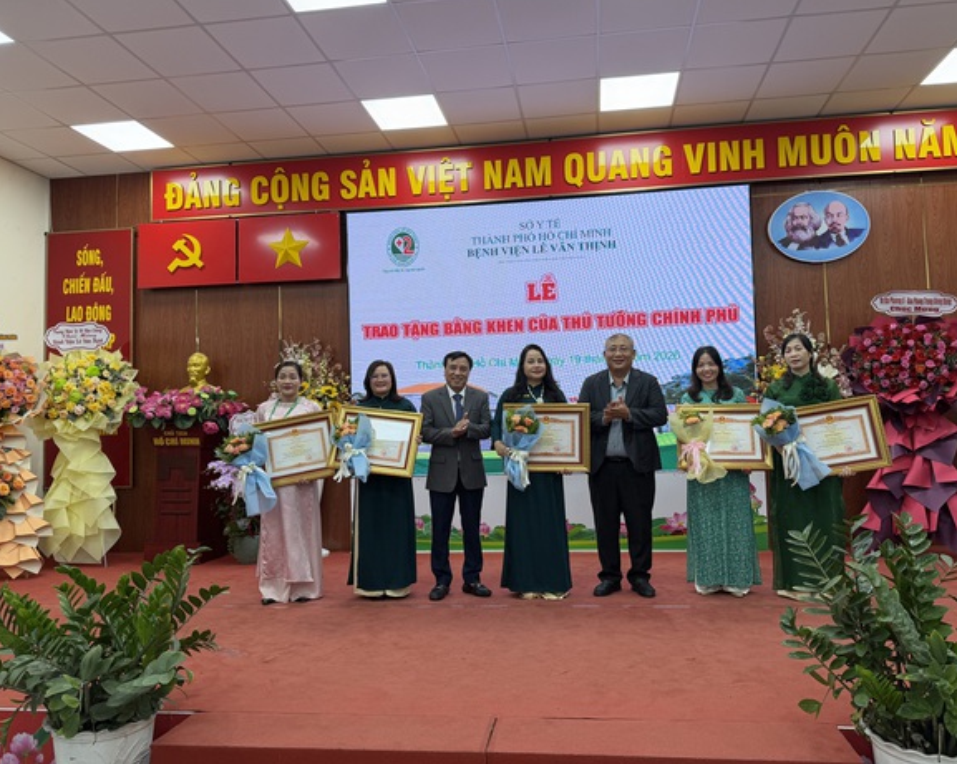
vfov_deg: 54.9
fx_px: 736
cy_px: 380
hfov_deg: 66.0
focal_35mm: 26
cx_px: 498
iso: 80
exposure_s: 1/120
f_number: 1.78
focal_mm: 6.76
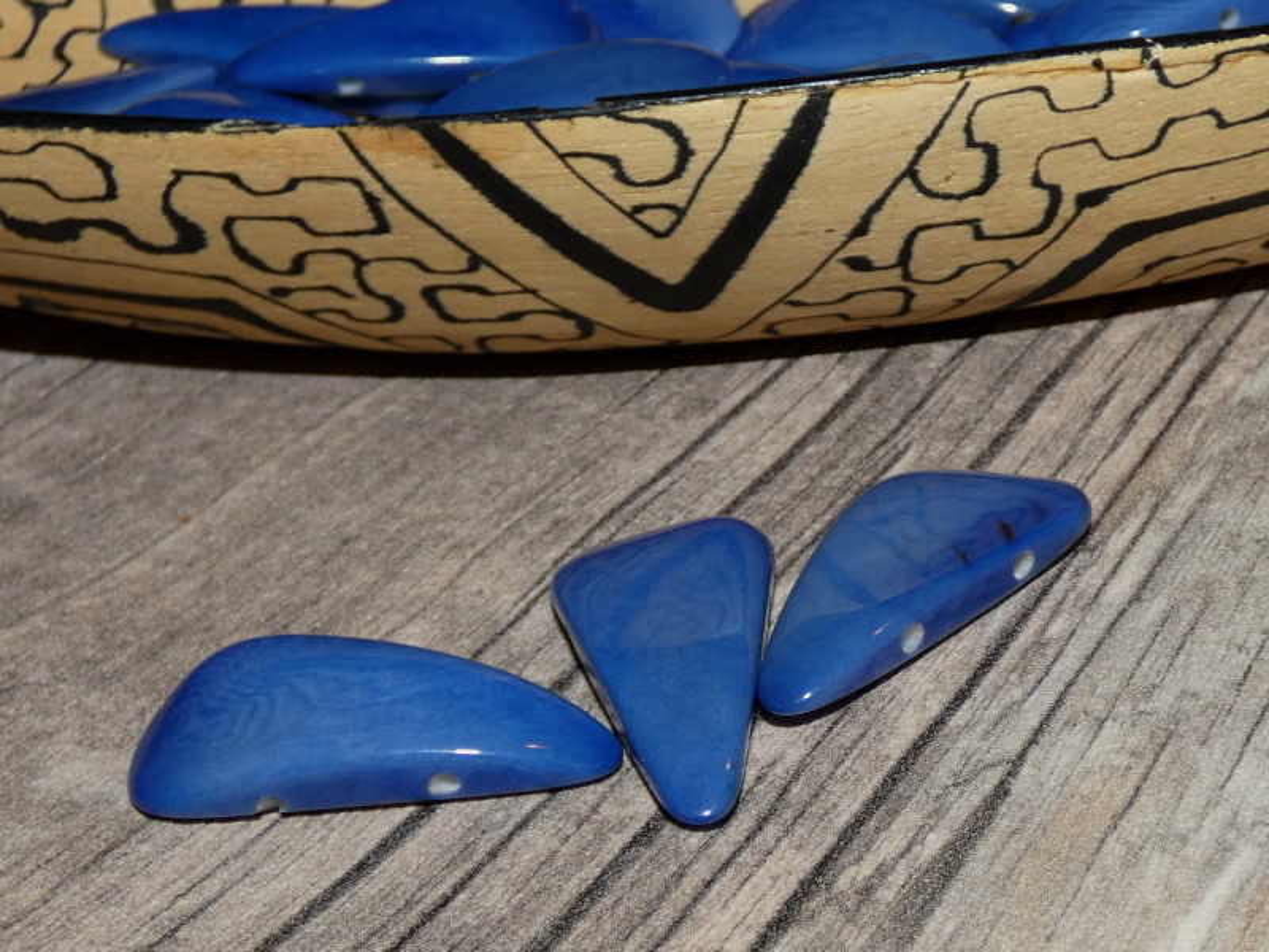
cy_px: 476
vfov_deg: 45.4
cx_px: 634
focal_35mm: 31
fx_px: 1136
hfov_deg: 58.4
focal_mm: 5.5
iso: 80
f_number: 3.3
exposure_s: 1/125
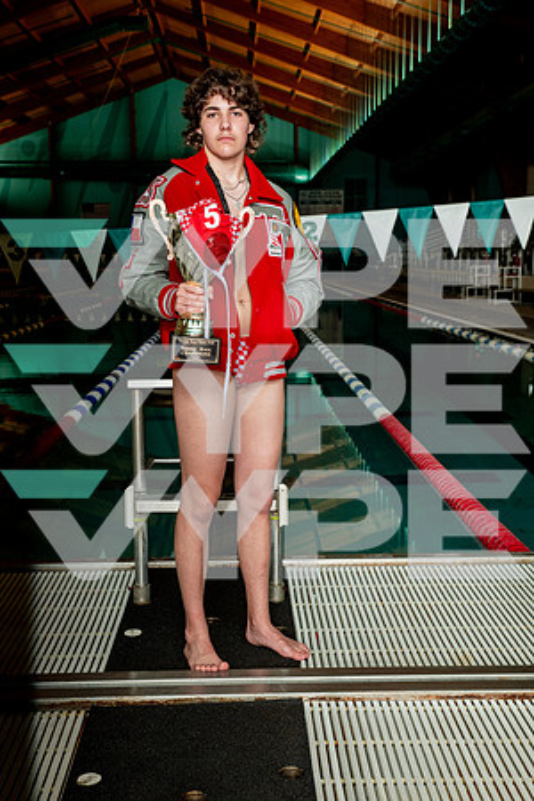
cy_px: 400
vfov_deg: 42.7
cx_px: 267
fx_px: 1023
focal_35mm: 46
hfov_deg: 29.2
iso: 800
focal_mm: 46
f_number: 7.1
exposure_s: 1/250
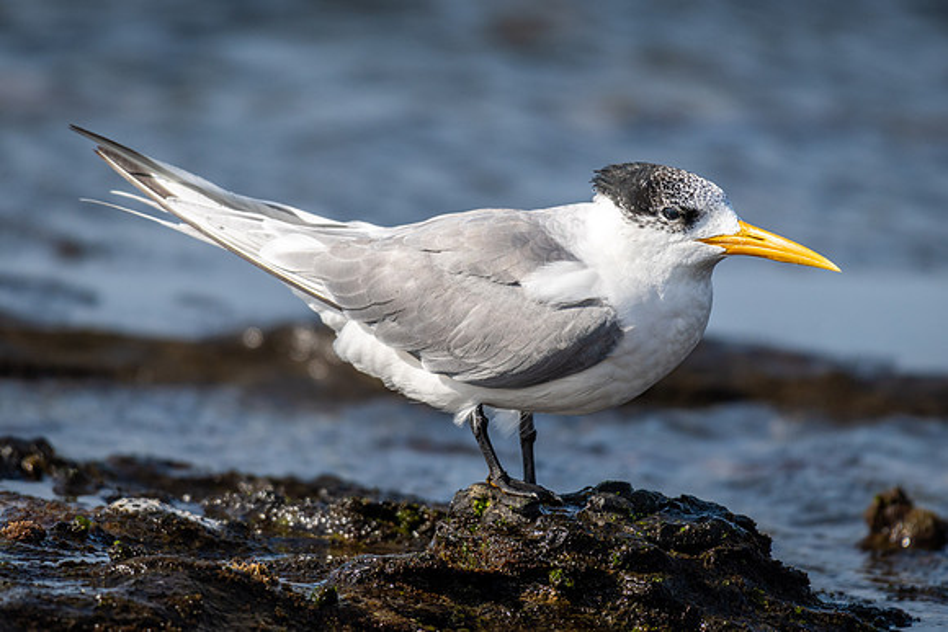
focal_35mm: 799
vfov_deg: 1.7
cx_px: 428
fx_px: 21038
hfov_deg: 2.6
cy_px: 328
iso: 160
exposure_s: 1/1600
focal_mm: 500
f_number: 5.6
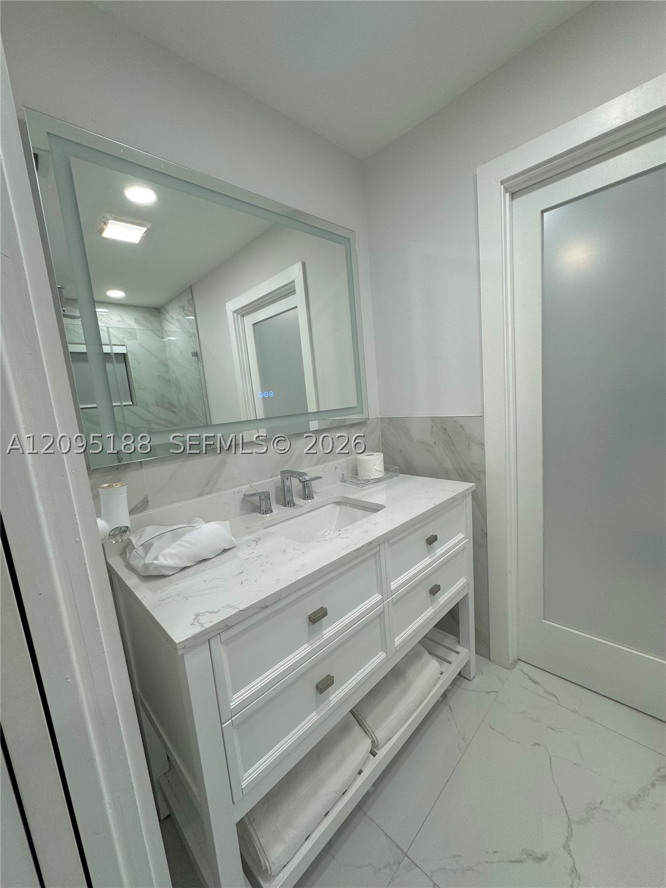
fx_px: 359
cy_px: 444
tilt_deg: -8.6
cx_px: 333
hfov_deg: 85.7
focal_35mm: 14
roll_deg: +5.3
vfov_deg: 102.1
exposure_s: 1/120
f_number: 2.2
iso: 100
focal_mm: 2.22
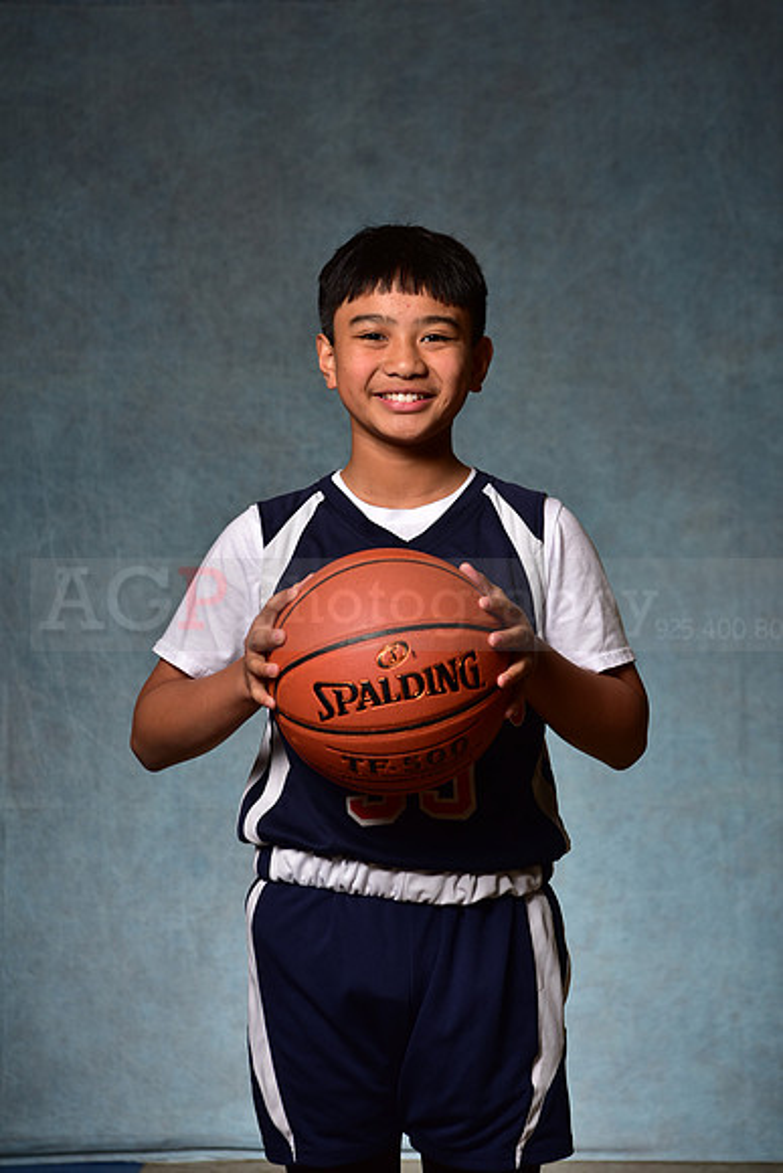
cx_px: 392
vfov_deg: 28.8
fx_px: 2282
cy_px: 586
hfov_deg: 19.5
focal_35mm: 70
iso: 100
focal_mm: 70
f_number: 5
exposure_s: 1/200
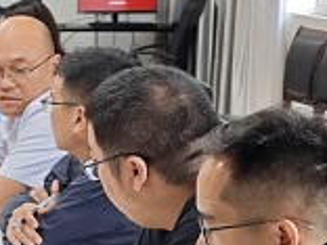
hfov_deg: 10.1
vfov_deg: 7.9
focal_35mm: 188
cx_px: -205
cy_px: 98
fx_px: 1776
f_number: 1.6
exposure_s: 1/90.5
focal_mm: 6.55
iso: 100
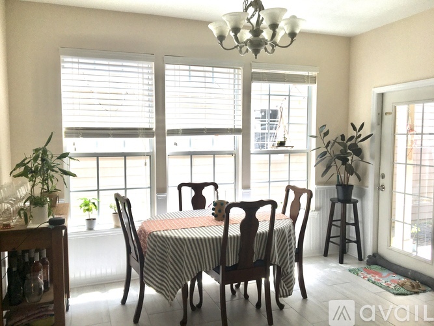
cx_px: 217
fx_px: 364
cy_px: 163
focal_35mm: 29
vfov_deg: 48.2
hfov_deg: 61.7
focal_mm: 4.15
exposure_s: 1/232
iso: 25
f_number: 2.2
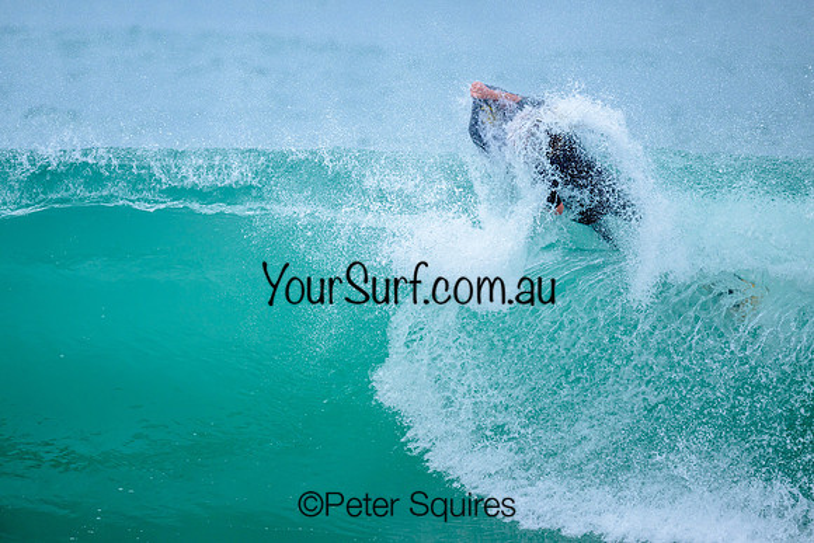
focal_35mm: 827
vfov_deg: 1.7
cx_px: 393
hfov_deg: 2.5
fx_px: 18710
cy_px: 262
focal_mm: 800
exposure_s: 1/2000
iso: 800
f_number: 6.3
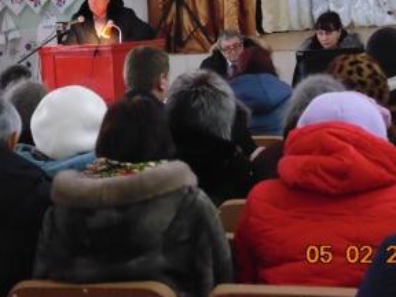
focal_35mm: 126
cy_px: 72
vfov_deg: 11.7
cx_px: 168
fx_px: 1441
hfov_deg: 15.6
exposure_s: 1/15
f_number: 4.2
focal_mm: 14.6
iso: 800
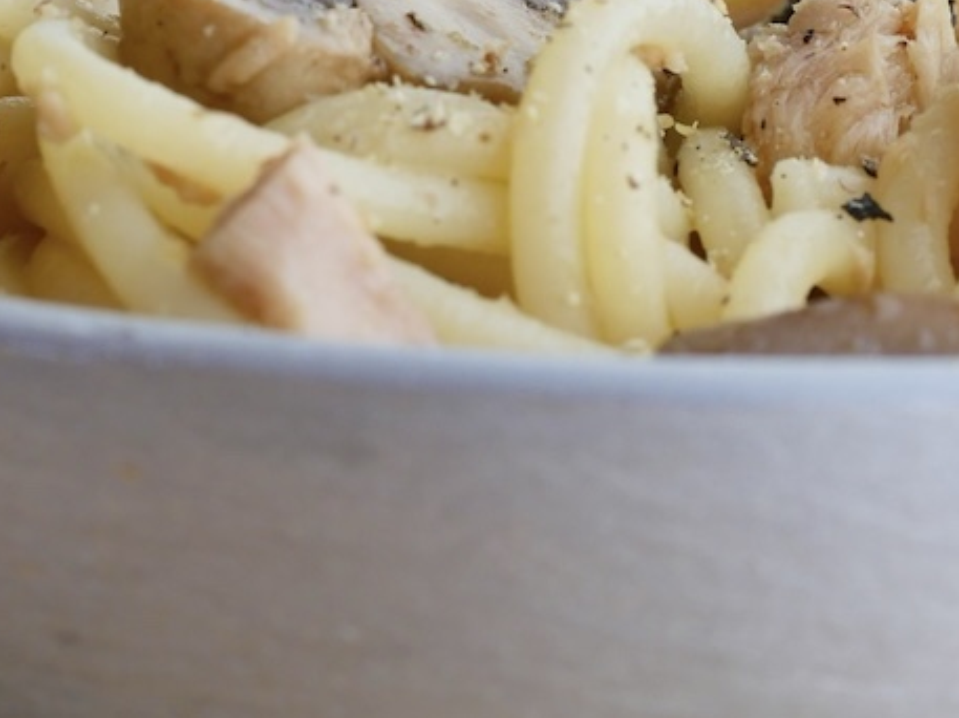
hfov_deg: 8.8
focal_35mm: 226
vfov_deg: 6.5
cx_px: 462
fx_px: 6256
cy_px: 29
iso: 200
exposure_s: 1/50
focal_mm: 43
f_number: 5.6
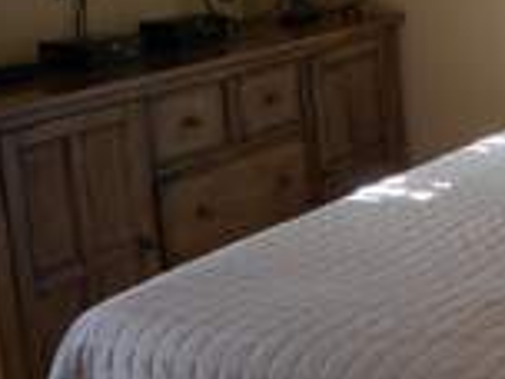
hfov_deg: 22.0
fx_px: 1153
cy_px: 22
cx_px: 671
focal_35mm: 79
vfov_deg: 18.3
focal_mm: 4.5
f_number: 3.7
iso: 100
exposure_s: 1/30
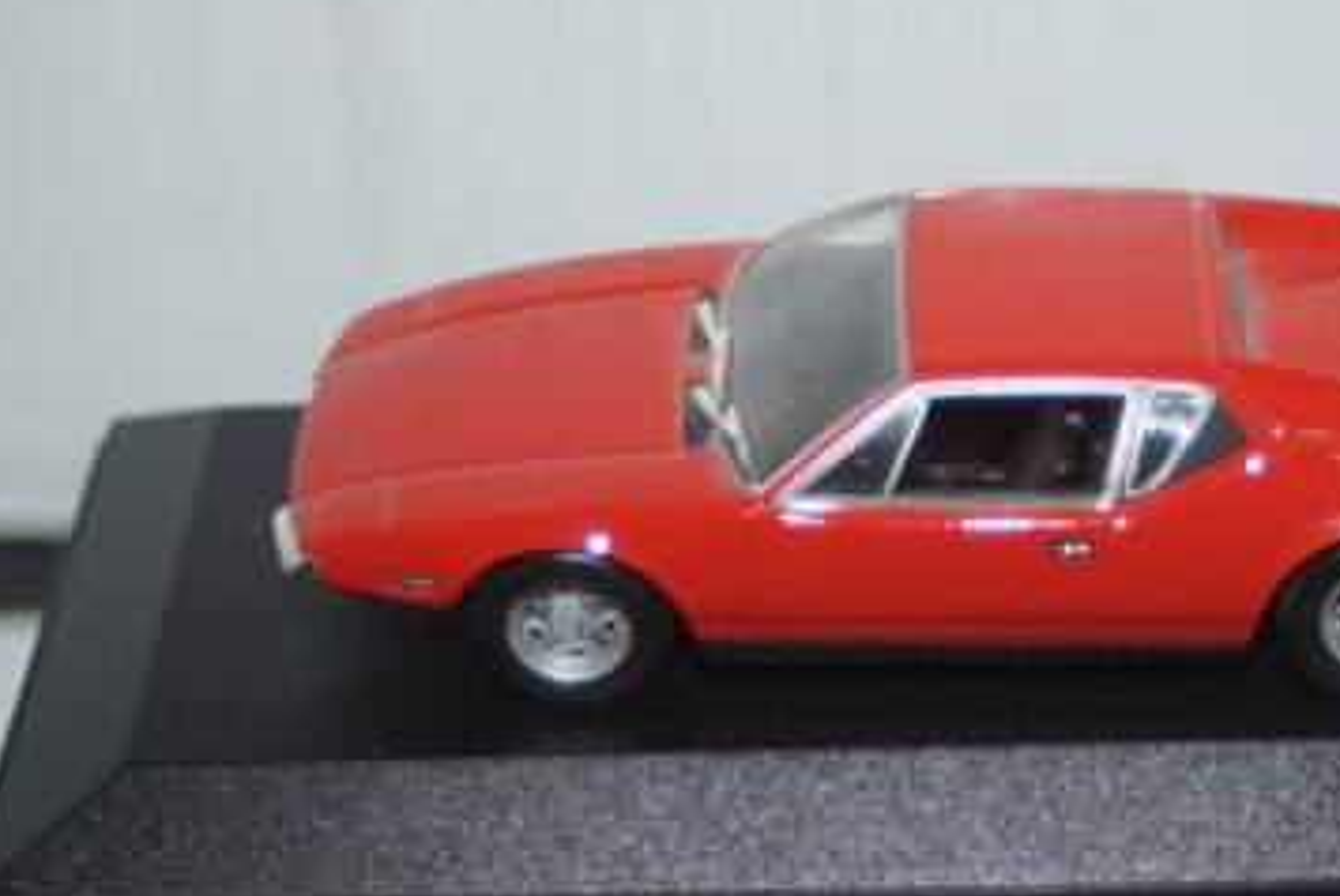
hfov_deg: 20.1
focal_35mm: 101
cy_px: 459
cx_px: 930
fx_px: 3762
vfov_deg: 13.6
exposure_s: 1/160
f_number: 4.5
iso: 125
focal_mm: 40
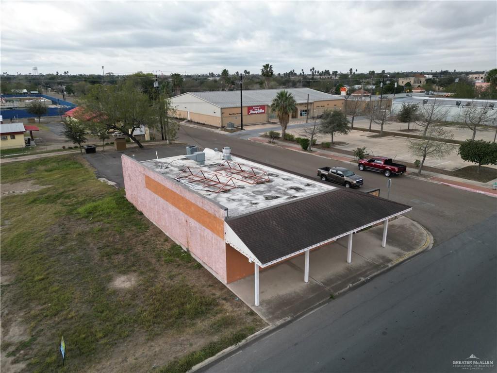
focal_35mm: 24
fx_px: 345
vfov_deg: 56.8
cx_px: 248
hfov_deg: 71.6
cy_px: 186
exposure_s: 1/2000
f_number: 1.7
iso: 200
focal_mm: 6.72
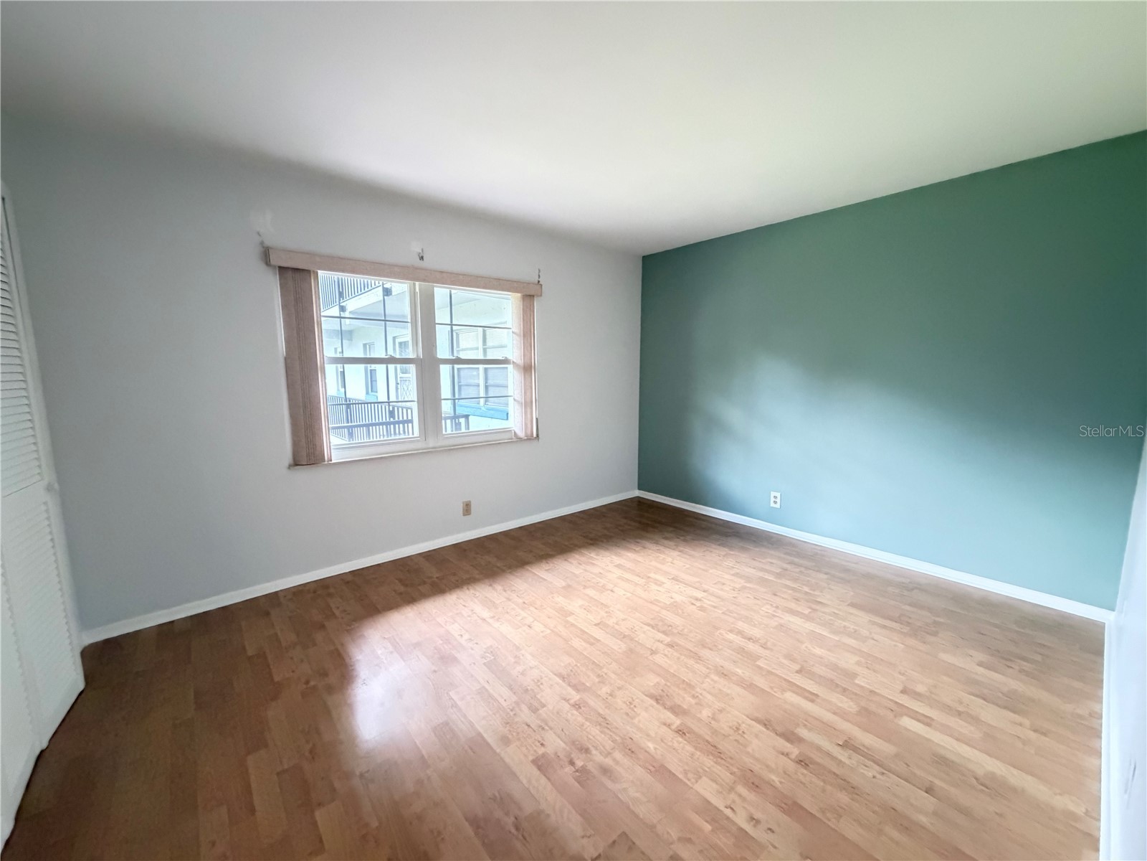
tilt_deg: -6.7
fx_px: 464
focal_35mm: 14
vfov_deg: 85.7
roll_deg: +0.2
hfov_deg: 102.1
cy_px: 430
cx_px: 574
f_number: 2.2
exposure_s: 1/40
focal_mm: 2.22
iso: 1600
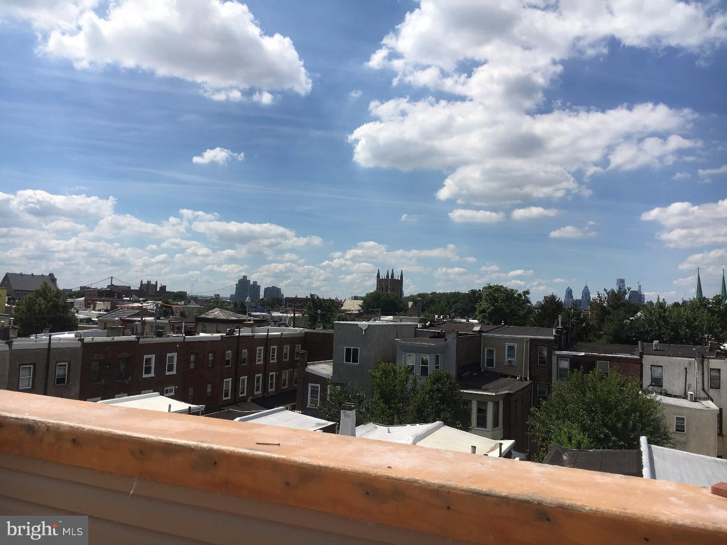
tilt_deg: +4.9
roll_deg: -2.2
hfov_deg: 61.7
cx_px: 364
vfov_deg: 48.2
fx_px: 609
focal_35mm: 29
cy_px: 272
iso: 25
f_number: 2.2
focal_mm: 4.15
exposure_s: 1/3344
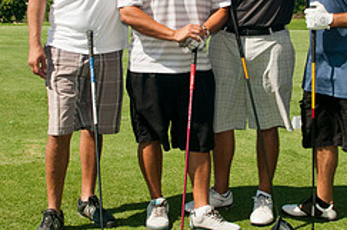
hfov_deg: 29.7
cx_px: 196
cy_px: 52
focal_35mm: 68
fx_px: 654
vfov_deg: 19.8
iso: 400
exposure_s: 1/320
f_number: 9
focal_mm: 19
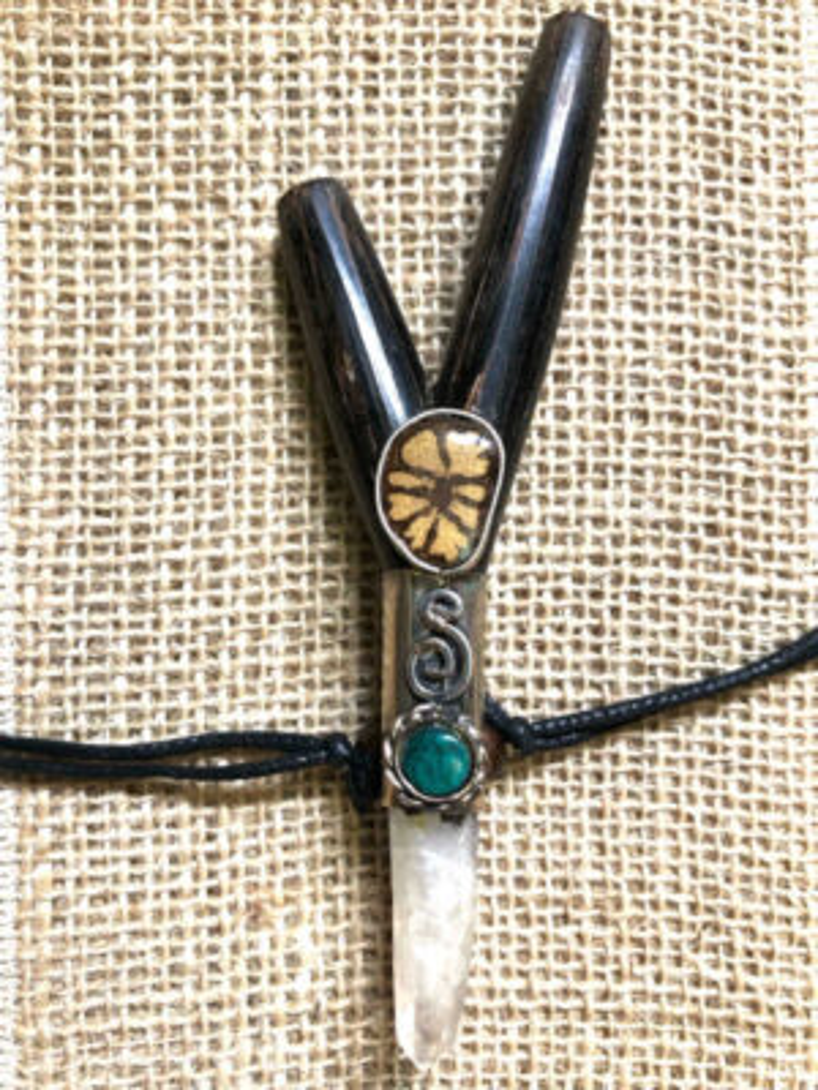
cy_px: 545
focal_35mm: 28
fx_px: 882
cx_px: 409
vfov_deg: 63.4
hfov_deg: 49.7
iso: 64
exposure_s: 1/17
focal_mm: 3.99
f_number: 1.8
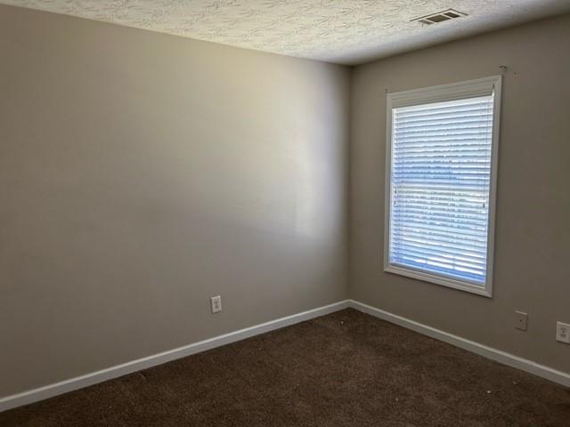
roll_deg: +0.7
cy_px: 214
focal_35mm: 26
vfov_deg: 53.1
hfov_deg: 67.3
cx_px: 285
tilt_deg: -6.2
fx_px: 428
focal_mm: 5.7
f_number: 1.5
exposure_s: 1/60
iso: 125
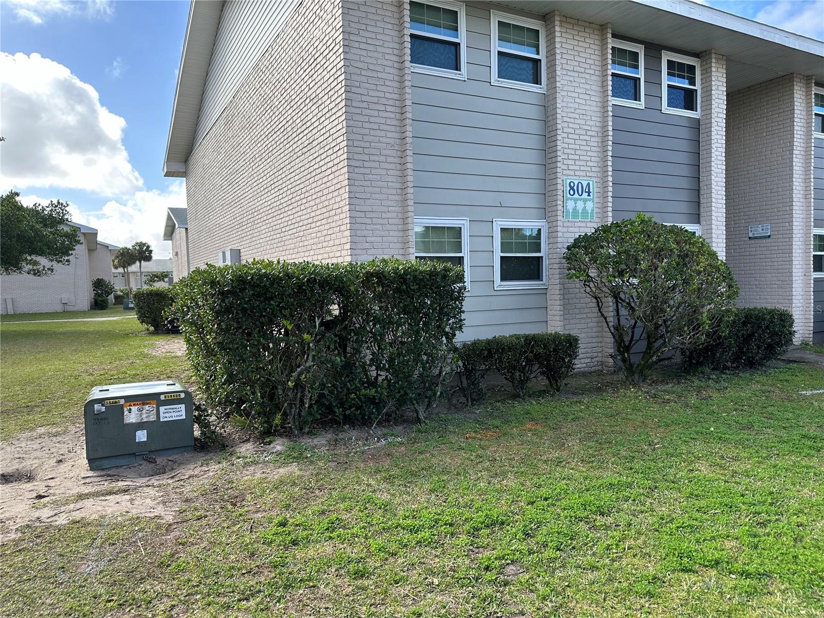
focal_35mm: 24
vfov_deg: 56.8
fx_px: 571
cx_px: 412
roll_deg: +1.1
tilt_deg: -2.4
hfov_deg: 71.6
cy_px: 309
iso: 80
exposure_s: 1/1357
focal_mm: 6.86
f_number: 1.78
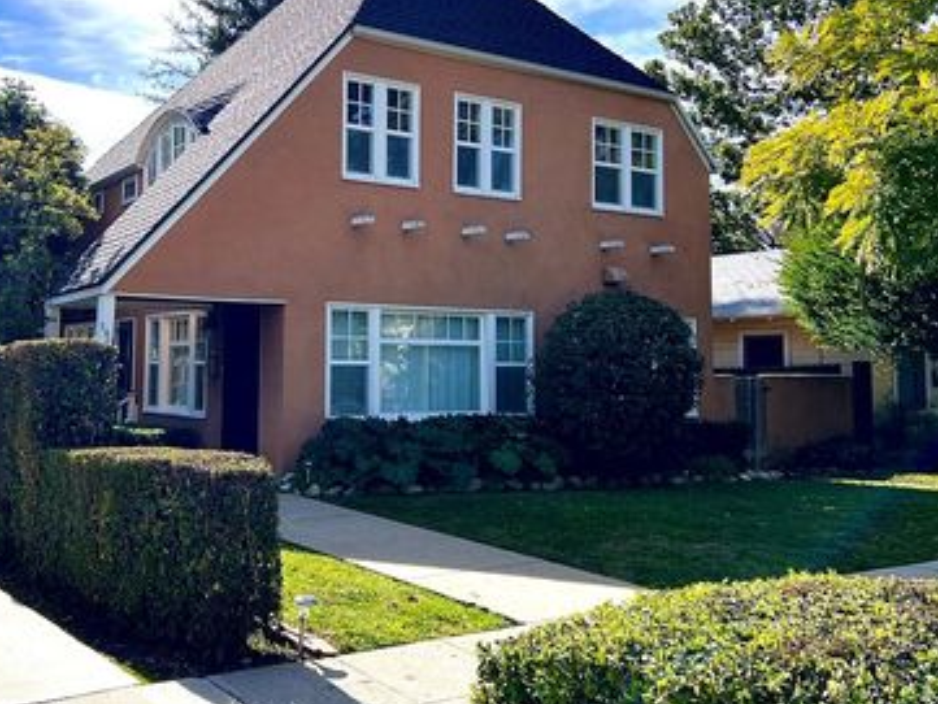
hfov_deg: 50.9
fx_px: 976
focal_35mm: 36
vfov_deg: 39.6
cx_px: 361
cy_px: 292
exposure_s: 1/3257
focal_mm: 5.7
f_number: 1.5
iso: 50
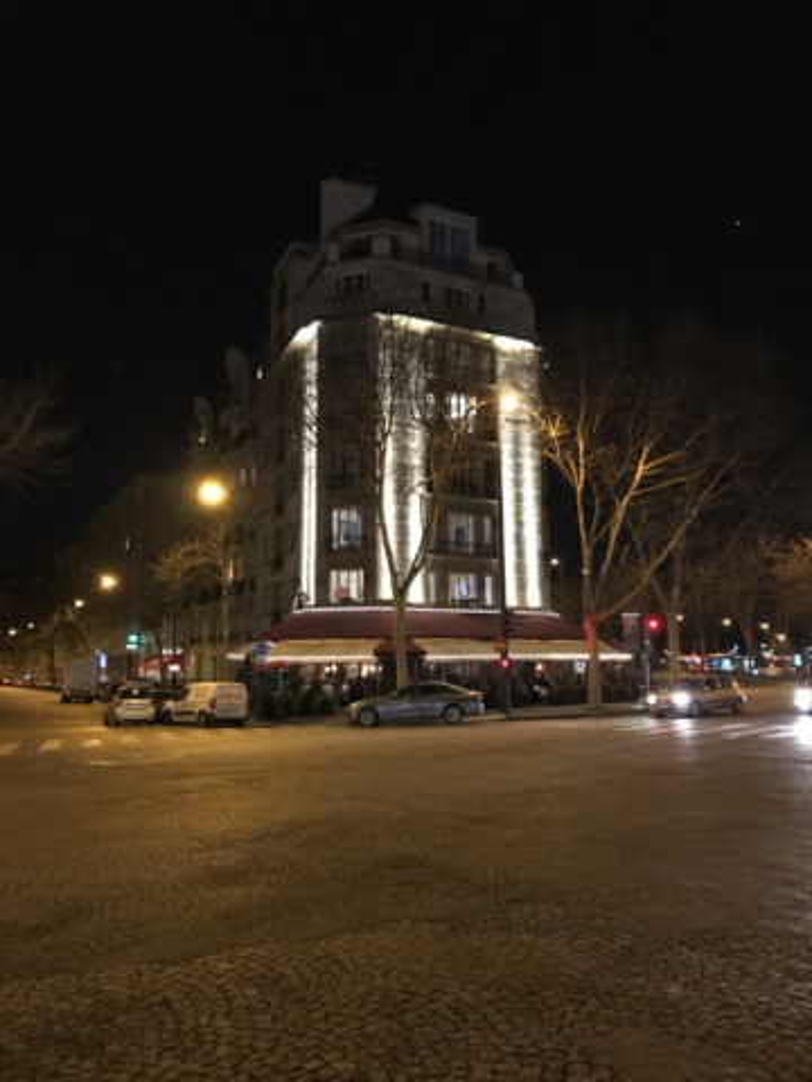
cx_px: 406
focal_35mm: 28
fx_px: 876
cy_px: 541
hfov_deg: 49.7
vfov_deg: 63.4
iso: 100
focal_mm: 3.99
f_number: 1.8
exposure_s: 1/4
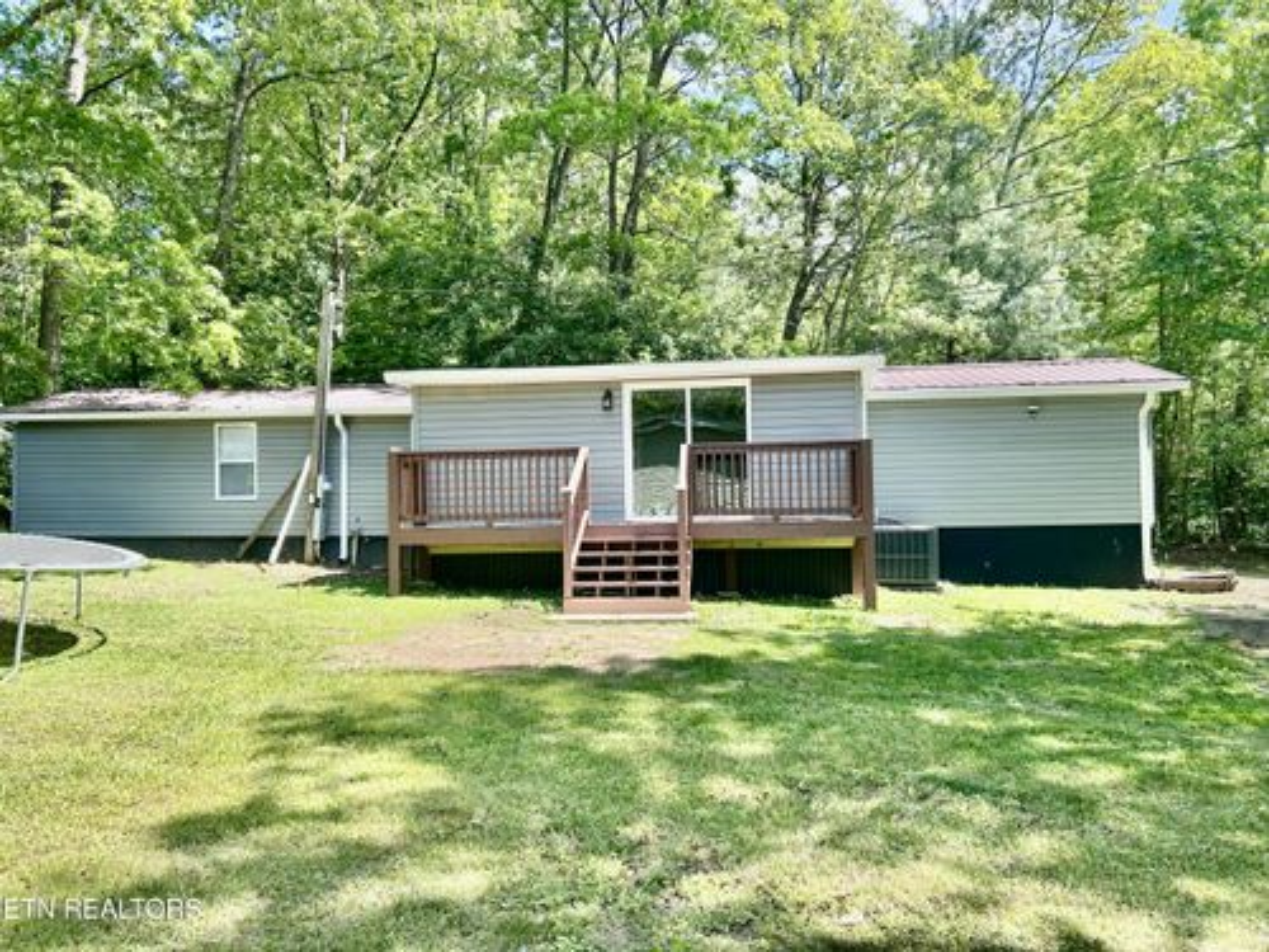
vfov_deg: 53.1
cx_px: 634
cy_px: 476
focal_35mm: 26
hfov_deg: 67.3
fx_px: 953
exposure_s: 1/957
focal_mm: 5.7
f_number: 1.5
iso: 50
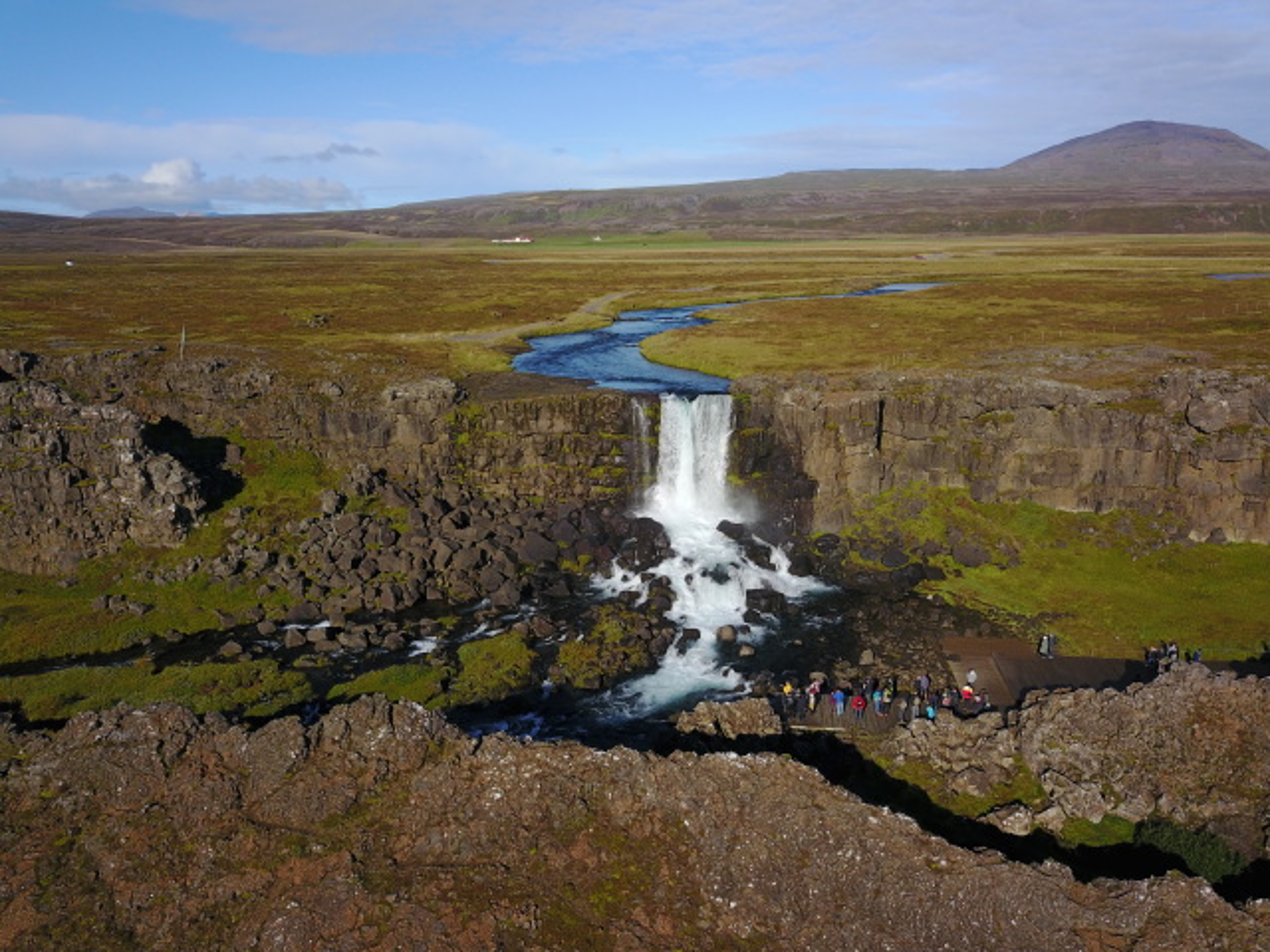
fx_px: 954
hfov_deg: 67.3
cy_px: 476
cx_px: 635
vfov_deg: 53.1
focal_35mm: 26
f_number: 2.2
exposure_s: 1/106
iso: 100
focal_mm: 4.73
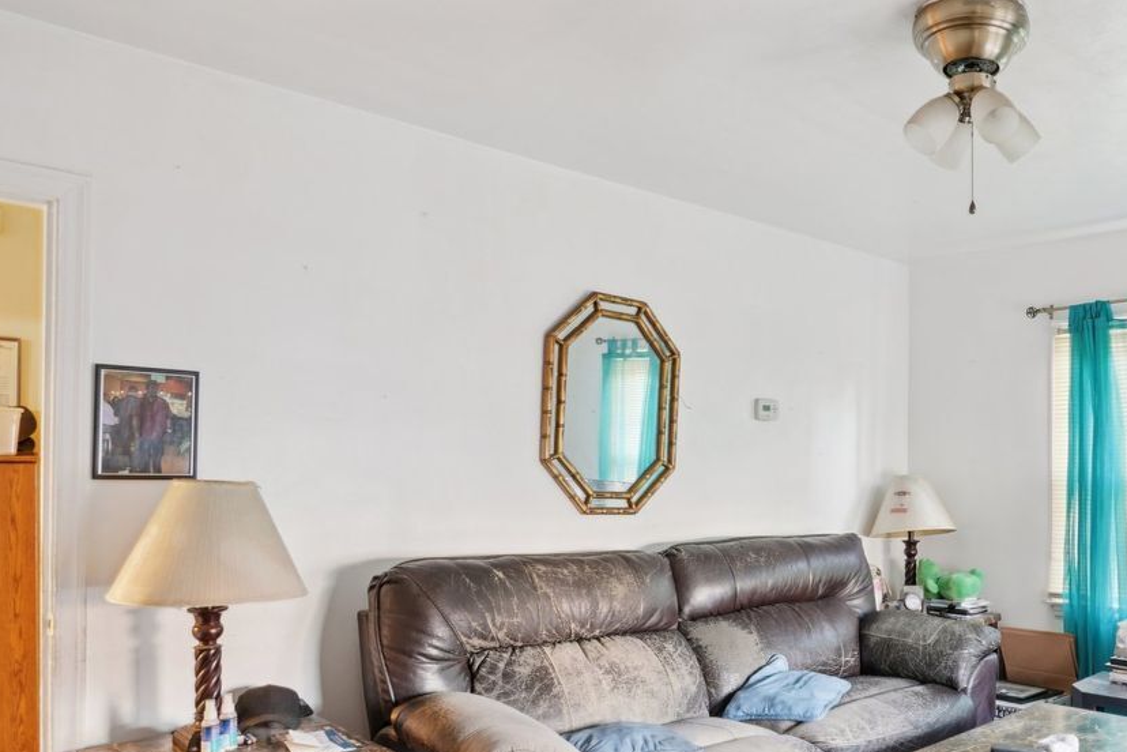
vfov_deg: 44.7
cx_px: 856
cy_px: 462
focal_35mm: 29
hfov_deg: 59.9
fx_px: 908
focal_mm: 16
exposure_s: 4
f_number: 8
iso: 400
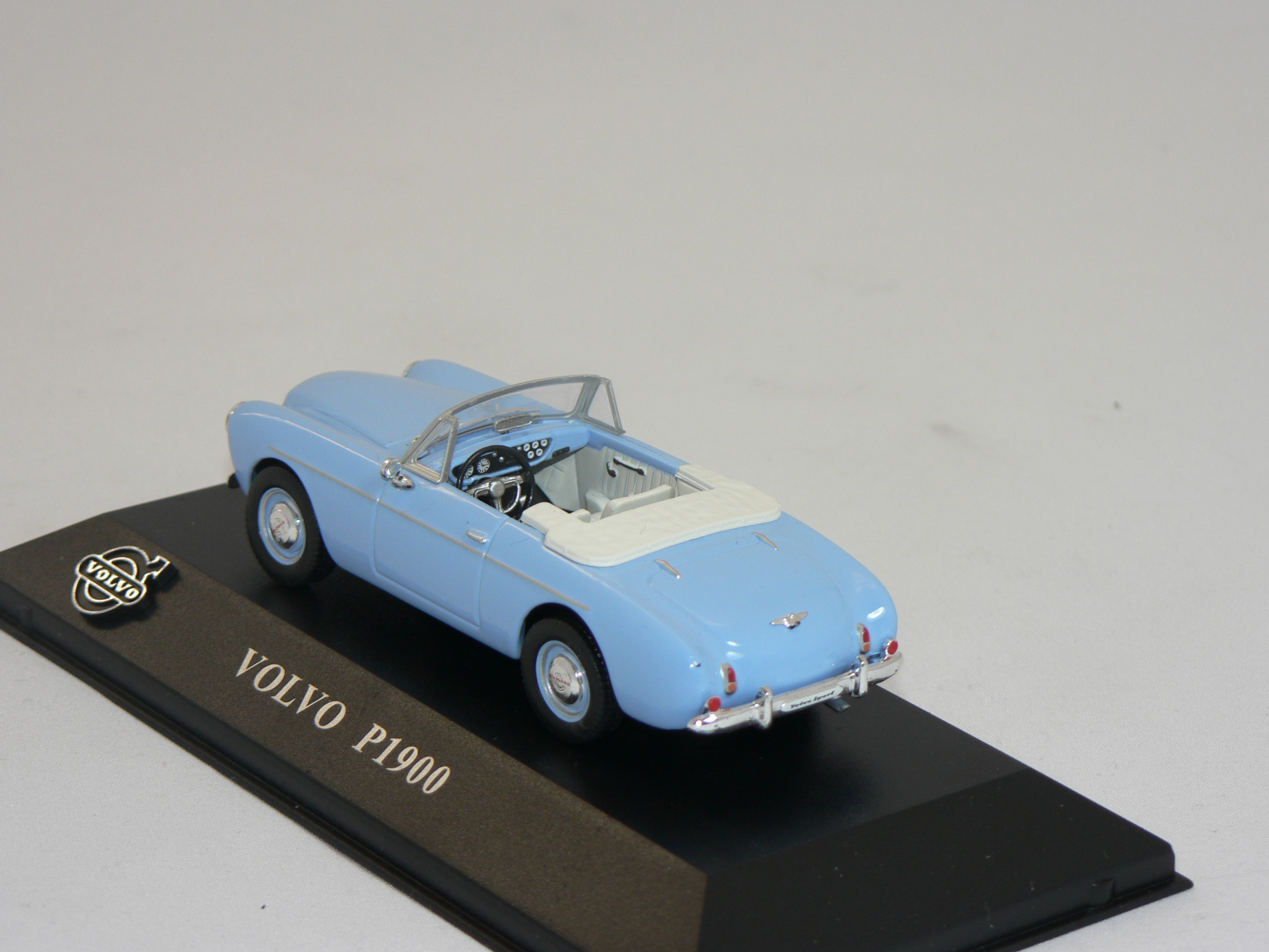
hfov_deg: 16.6
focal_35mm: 119
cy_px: 476
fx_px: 4362
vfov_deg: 12.5
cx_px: 634
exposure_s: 1/60
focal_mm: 19.9
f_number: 3.2
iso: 80
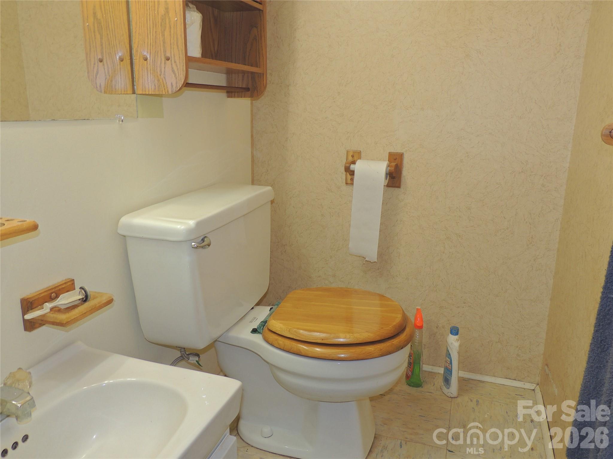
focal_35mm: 28
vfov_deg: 49.7
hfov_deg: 63.4
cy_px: 230
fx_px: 496
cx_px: 306
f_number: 3.1
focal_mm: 4.9
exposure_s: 1/40
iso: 100
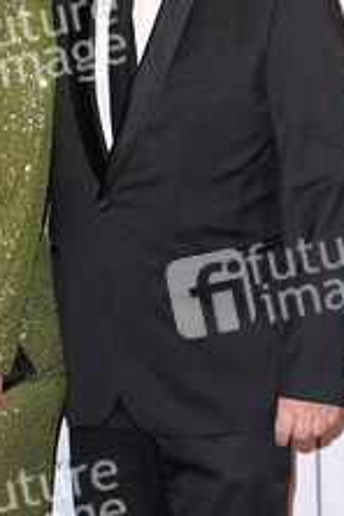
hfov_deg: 8.5
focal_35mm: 162
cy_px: 167
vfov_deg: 12.7
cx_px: 74
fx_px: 2322
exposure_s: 1/250
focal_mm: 90
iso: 400
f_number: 6.3
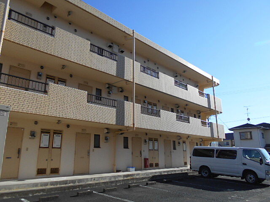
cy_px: 101
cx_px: 135
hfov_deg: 67.3
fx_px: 203
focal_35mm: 26
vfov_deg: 53.1
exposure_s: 1/1000
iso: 80
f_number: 3.2
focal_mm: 4.6
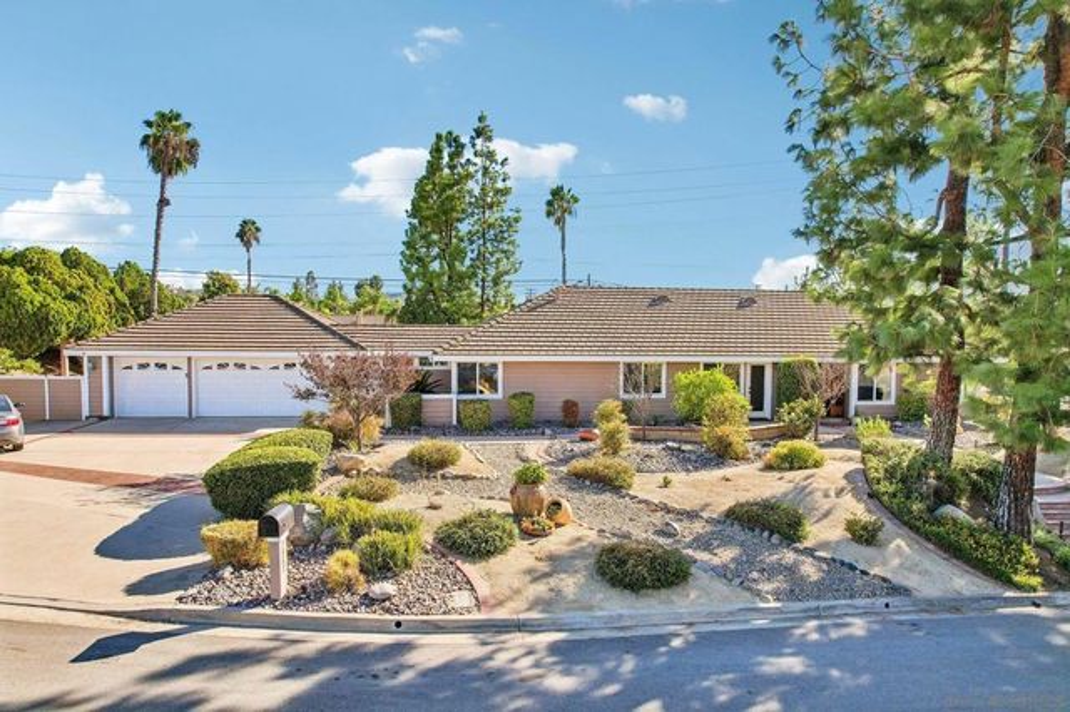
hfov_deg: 78.6
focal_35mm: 22
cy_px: 356
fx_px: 654
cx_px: 535
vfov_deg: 57.2
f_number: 2.8
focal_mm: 8.4
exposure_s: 1/1250
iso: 100
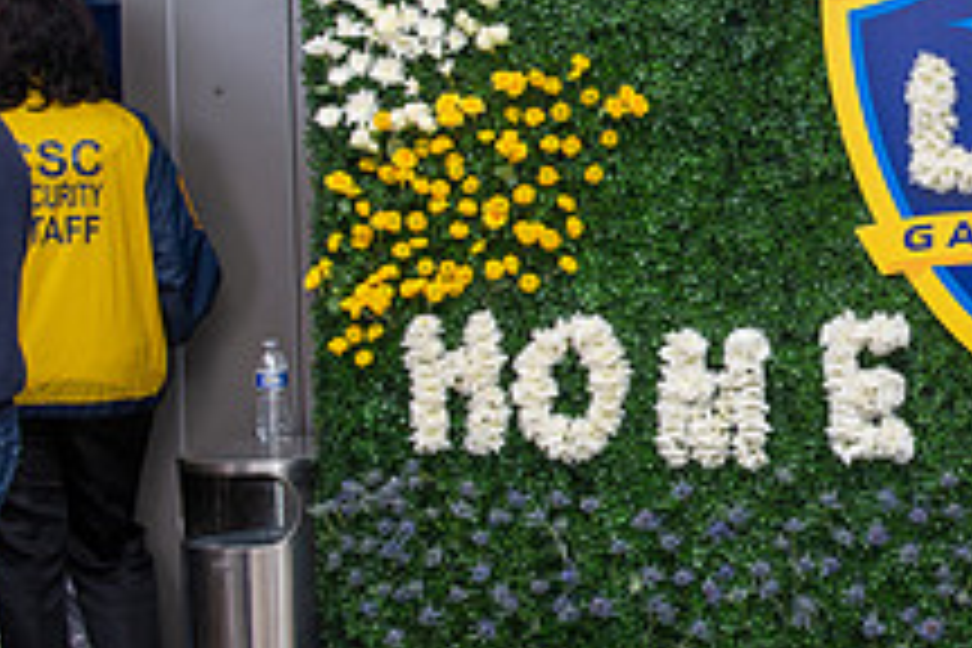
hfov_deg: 22.6
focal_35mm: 86
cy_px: 200
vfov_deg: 15.8
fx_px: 2322
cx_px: 994
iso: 500
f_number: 6.3
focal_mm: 32
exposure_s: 1/160
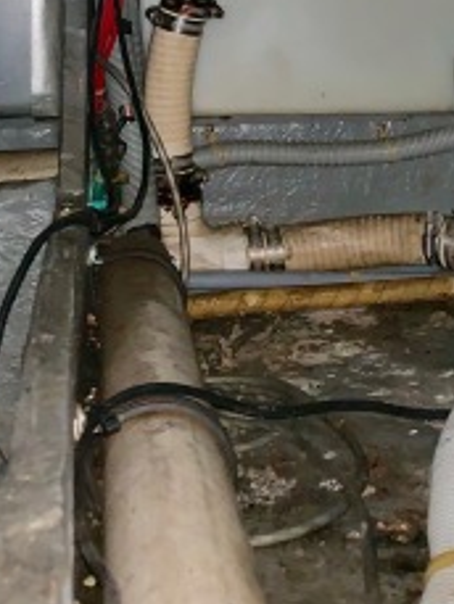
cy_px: -119
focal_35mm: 68
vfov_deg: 25.6
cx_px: 222
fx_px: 1188
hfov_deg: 21.6
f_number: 1.8
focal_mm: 4.25
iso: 100
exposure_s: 1/17
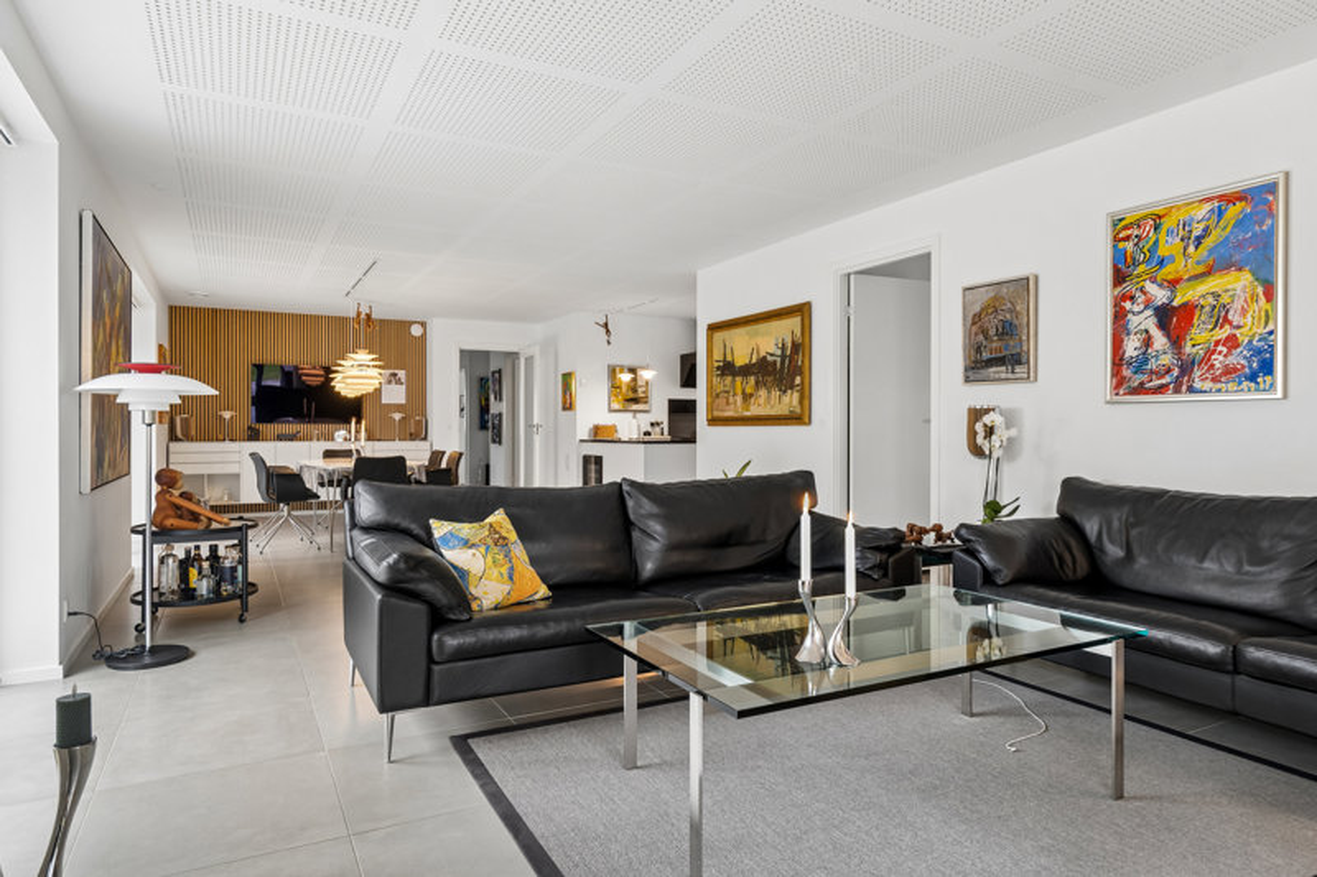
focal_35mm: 23
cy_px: 438
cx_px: 658
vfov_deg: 54.6
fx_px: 850
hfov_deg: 75.5
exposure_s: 1/3.33
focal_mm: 15.5
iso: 200
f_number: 8
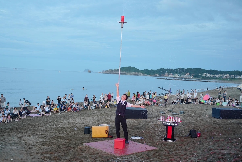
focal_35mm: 39
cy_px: 81
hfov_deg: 49.6
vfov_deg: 34.2
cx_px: 121
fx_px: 262
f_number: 3.2
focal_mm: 39
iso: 1600
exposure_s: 1/160
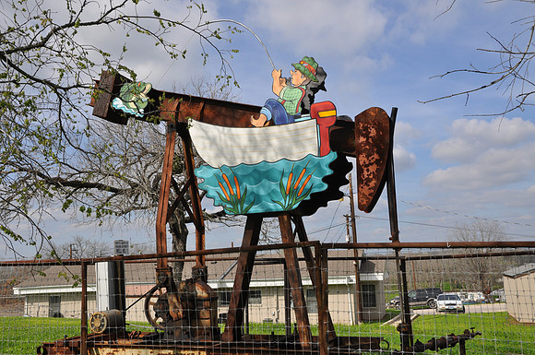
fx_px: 557
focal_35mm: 38
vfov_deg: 35.4
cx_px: 268
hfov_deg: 51.3
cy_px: 178
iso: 200
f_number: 9
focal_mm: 25
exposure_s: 1/320
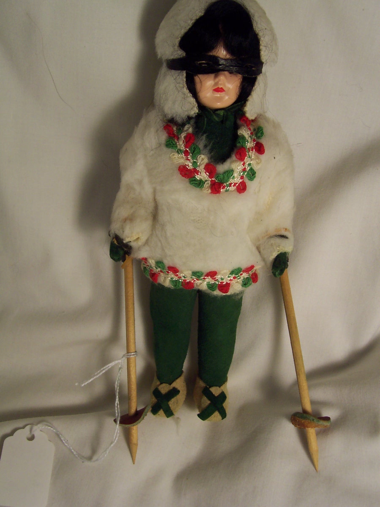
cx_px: 190
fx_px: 542
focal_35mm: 37
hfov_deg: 38.7
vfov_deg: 50.1
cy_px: 254
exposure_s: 1/180
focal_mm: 5.6
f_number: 2.8
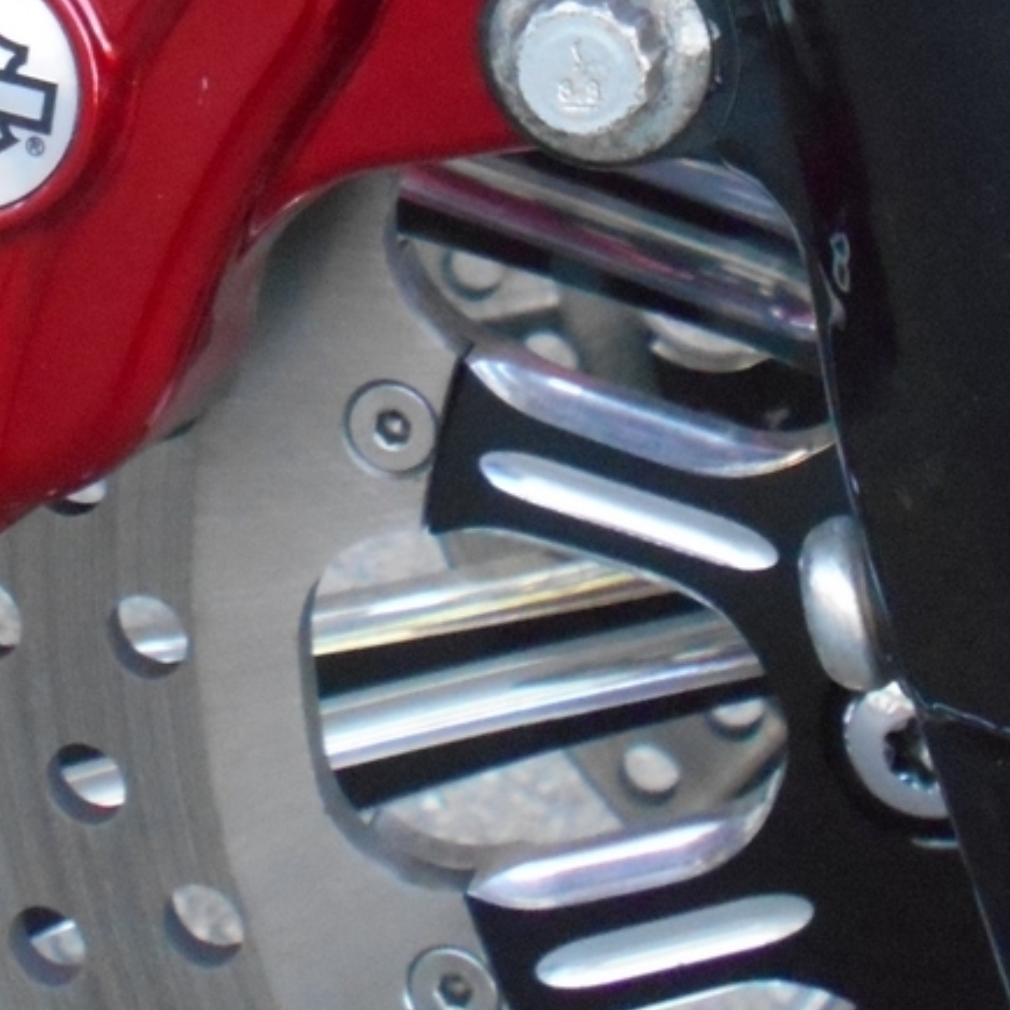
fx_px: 2740
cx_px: 147
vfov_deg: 19.3
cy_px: -291
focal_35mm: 83
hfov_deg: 20.6
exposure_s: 1/250
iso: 800
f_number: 3.6
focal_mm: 5.8
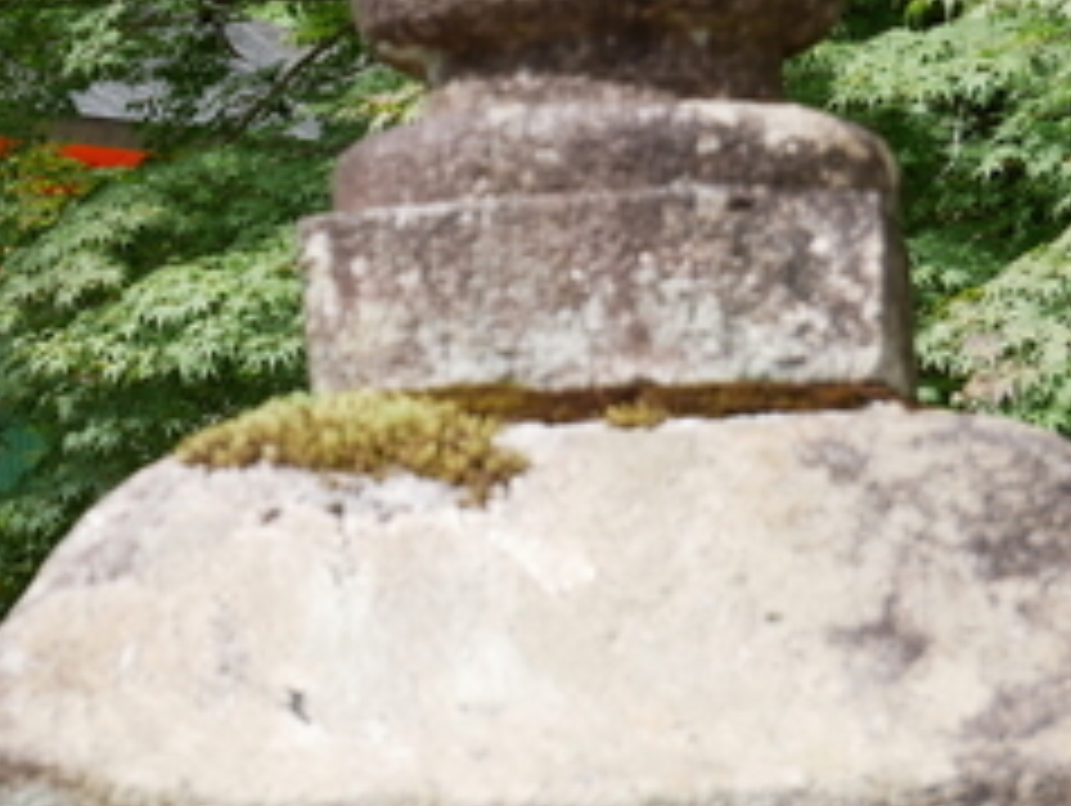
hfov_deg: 15.2
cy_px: -92
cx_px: -99
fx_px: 3902
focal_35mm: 126
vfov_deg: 11.6
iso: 200
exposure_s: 1/160
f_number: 5.6
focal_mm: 25
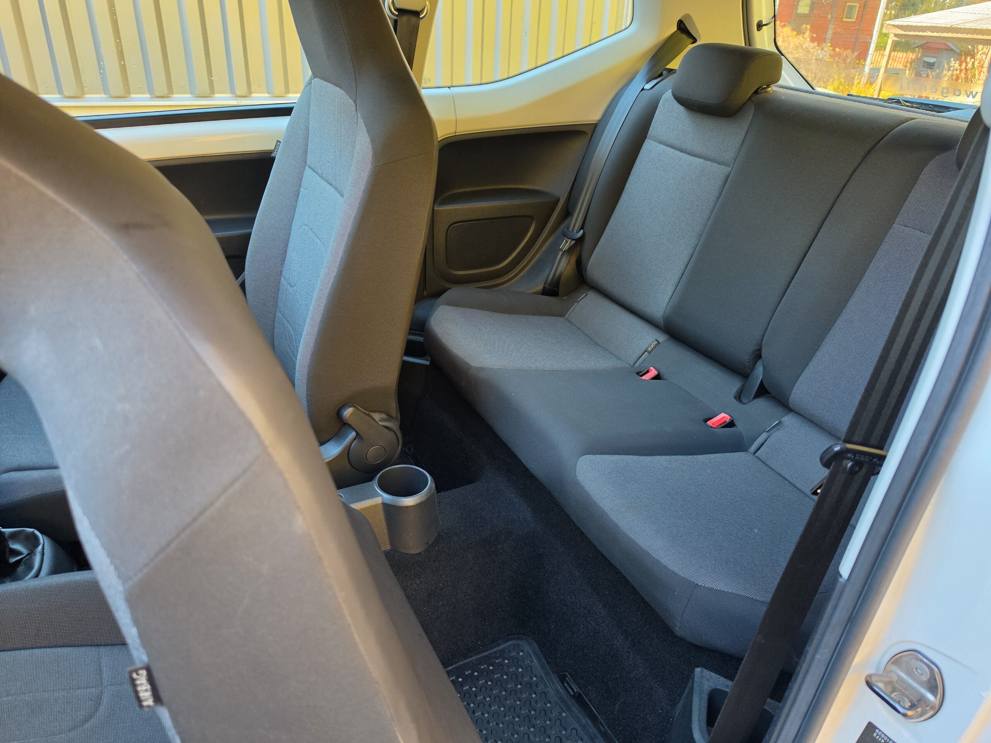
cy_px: 372
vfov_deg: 58.9
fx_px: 658
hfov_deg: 73.9
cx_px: 496
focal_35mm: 23
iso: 160
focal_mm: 6.5
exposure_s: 1/180
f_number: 1.4
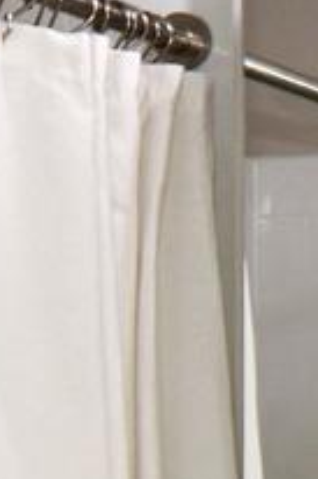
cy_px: 586
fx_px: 1672
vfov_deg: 15.6
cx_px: 601
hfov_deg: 10.2
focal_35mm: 126
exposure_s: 1/60
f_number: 4
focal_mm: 12
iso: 250
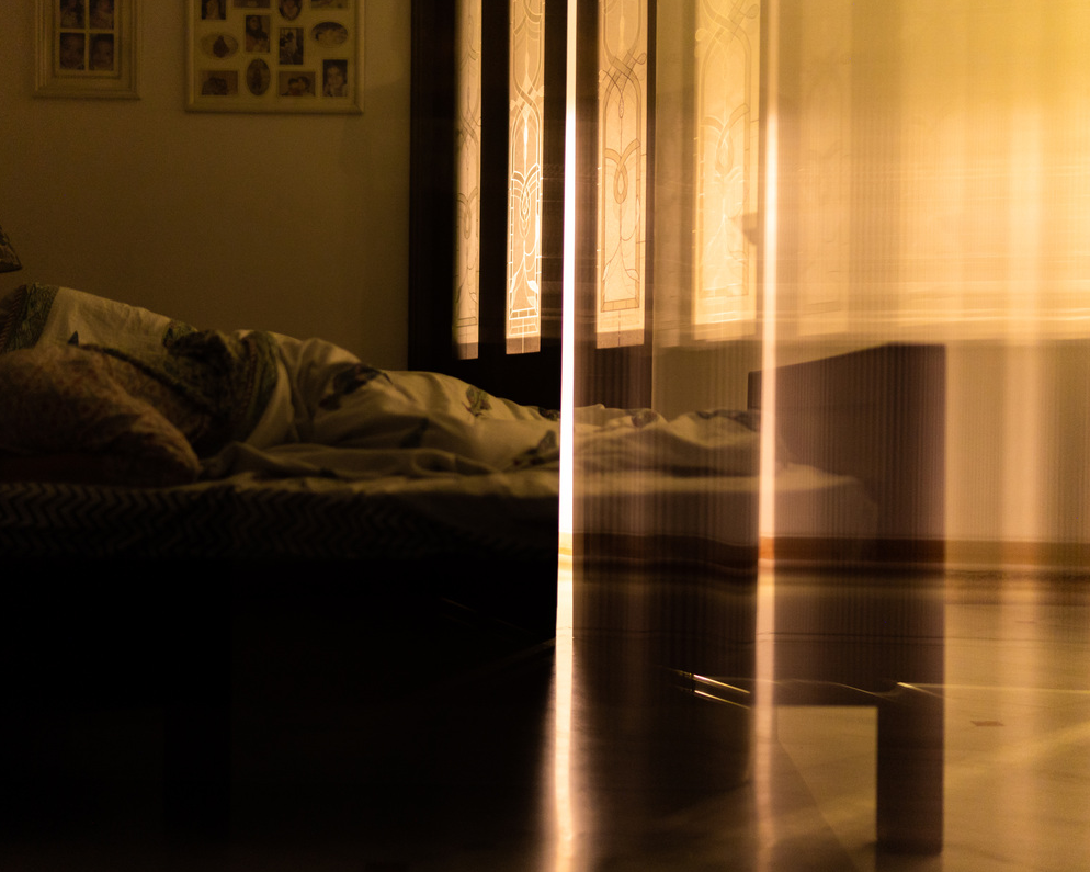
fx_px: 1645
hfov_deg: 36.7
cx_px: 557
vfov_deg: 29.7
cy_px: 435
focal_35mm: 51
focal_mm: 30
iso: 800
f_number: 1.4
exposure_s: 25
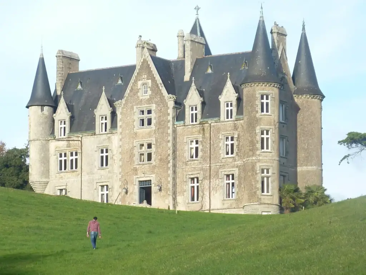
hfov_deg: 9.2
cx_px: 183
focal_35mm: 214
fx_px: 2263
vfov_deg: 6.9
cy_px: 138
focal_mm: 19.5
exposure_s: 1/160
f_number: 4.4
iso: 80
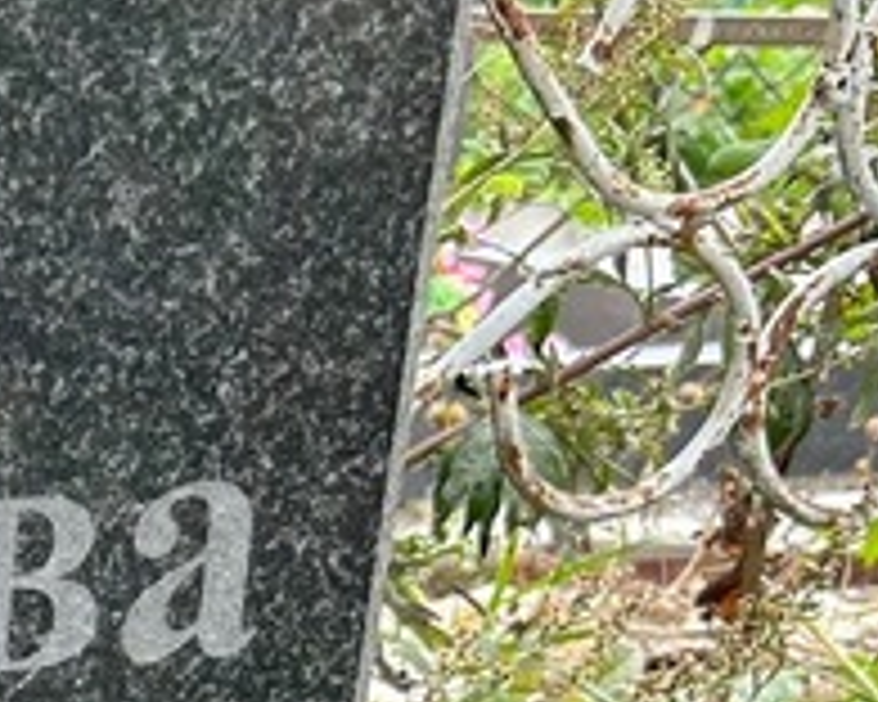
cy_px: 1246
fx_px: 2702
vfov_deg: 13.4
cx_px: -572
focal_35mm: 104
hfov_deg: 16.3
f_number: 1.5
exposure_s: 1/159
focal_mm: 5.7
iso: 40
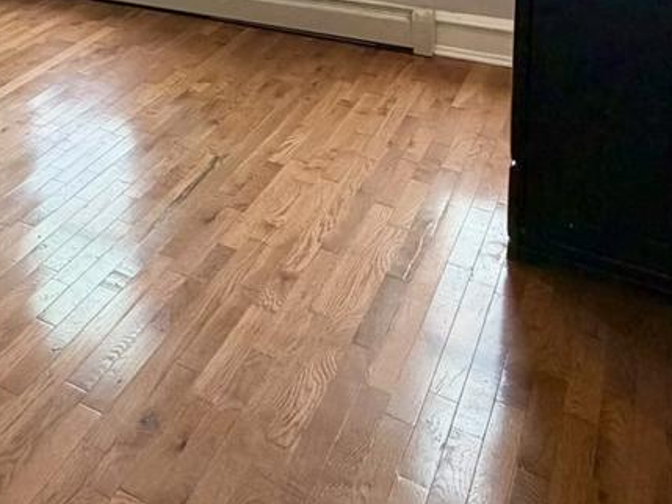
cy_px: -174
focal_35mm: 47
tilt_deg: -5.6
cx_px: -89
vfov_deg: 25.8
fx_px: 913
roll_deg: +2.3
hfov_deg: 34.2
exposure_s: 1/121
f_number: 2.2
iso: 250
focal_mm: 2.22
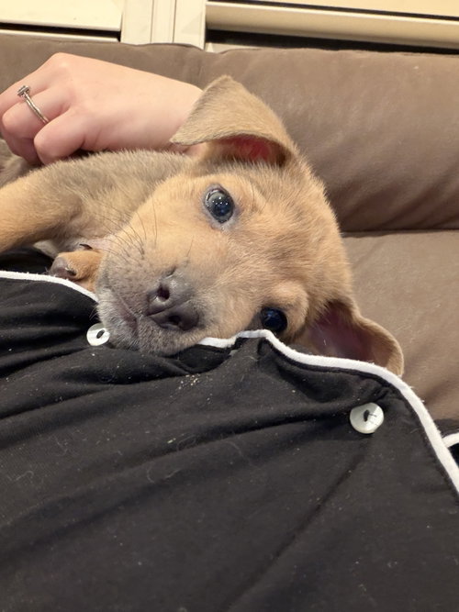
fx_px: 531
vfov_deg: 60.0
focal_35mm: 30
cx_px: 230
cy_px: 306
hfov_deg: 46.8
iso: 400
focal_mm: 2.71
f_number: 1.9
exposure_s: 1/30
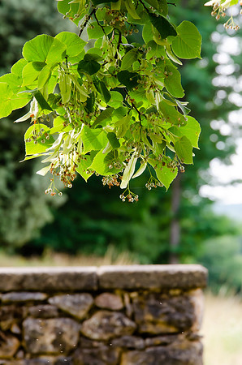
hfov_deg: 8.7
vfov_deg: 13.1
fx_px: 1595
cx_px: 121
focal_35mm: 158
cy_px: 182
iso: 800
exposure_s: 1/400
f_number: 5
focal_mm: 105
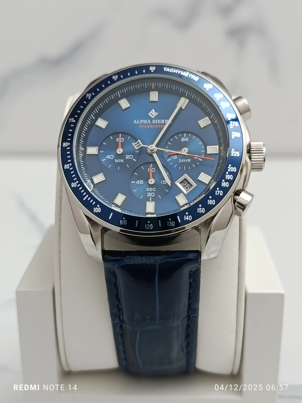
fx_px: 558
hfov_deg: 30.3
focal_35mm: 48
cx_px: 151
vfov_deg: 39.7
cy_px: 202
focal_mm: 5.24
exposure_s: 1/100
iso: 467
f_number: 1.7
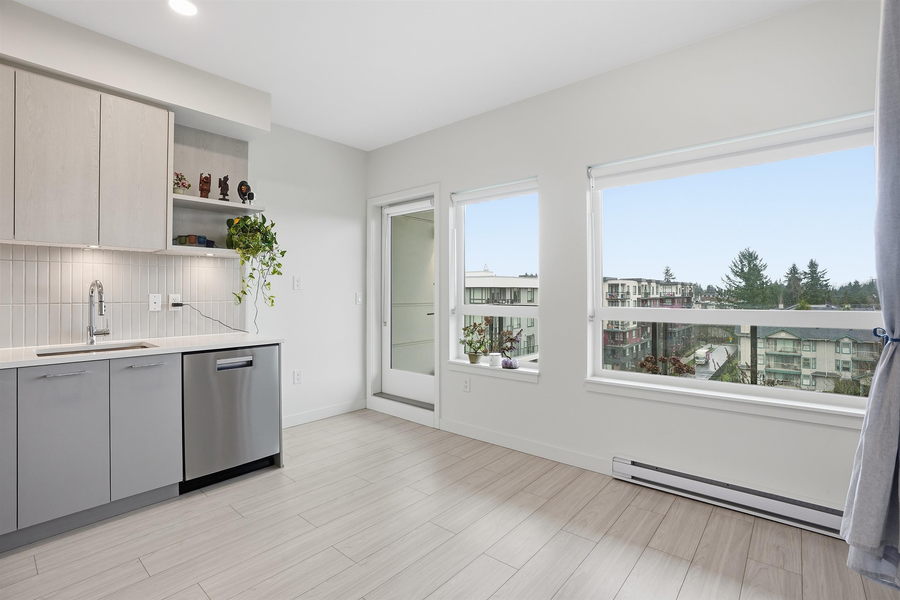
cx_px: 450
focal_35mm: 16
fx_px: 400
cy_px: 300
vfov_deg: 73.7
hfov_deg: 96.7
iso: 400
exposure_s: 1/80
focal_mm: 16
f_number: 8
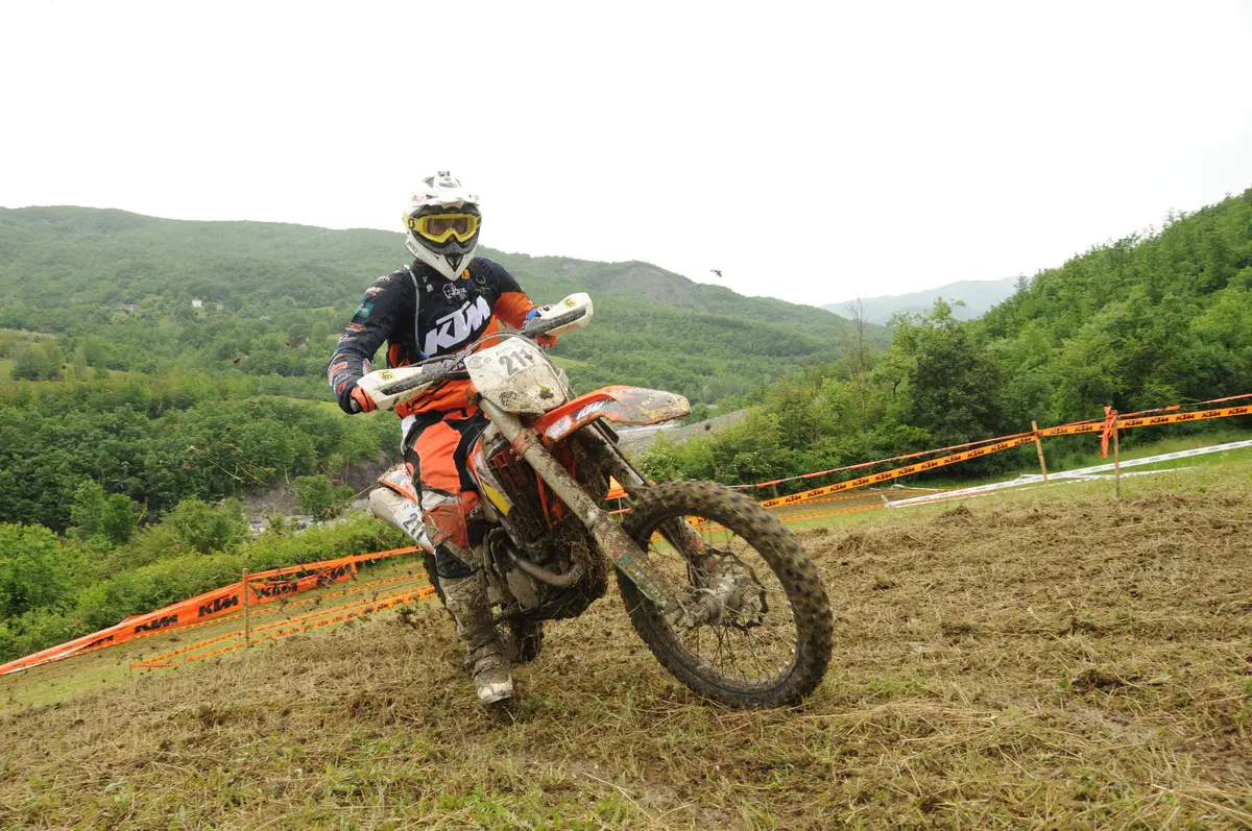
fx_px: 938
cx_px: 626
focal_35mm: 27
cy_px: 416
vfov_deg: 47.8
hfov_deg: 67.4
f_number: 5.6
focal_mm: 18
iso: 500
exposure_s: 1/800
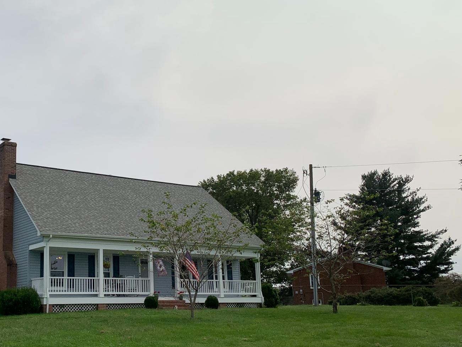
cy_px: 215
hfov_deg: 44.4
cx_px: 119
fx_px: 547
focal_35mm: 41
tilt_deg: +8.4
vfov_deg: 35.0
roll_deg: +0.6
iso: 25
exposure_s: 1/6897
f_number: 1.8
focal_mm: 4.25
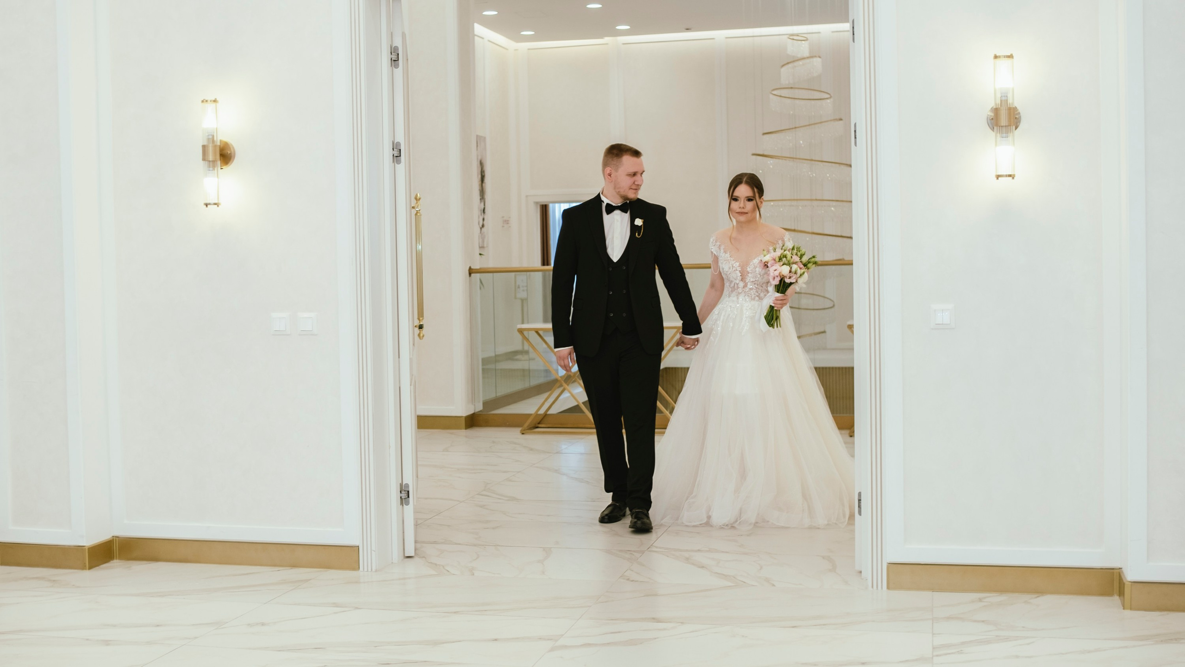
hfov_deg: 46.4
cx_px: 550
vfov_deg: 27.1
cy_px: 317
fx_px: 1381
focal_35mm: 44
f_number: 2.2
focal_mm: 23
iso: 160
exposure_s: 1/180
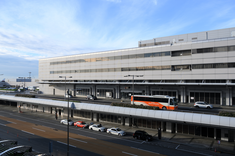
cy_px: 78
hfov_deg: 63.7
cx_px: 118
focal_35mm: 29
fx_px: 189
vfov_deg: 45.0
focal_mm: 29
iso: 100
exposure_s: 1/160
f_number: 8
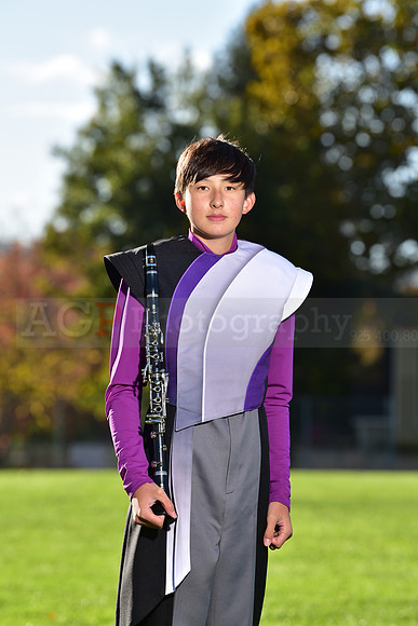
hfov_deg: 6.9
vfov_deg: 10.3
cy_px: 313
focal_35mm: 200
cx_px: 209
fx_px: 3481
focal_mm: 200
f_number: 5.6
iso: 80
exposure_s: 1/250
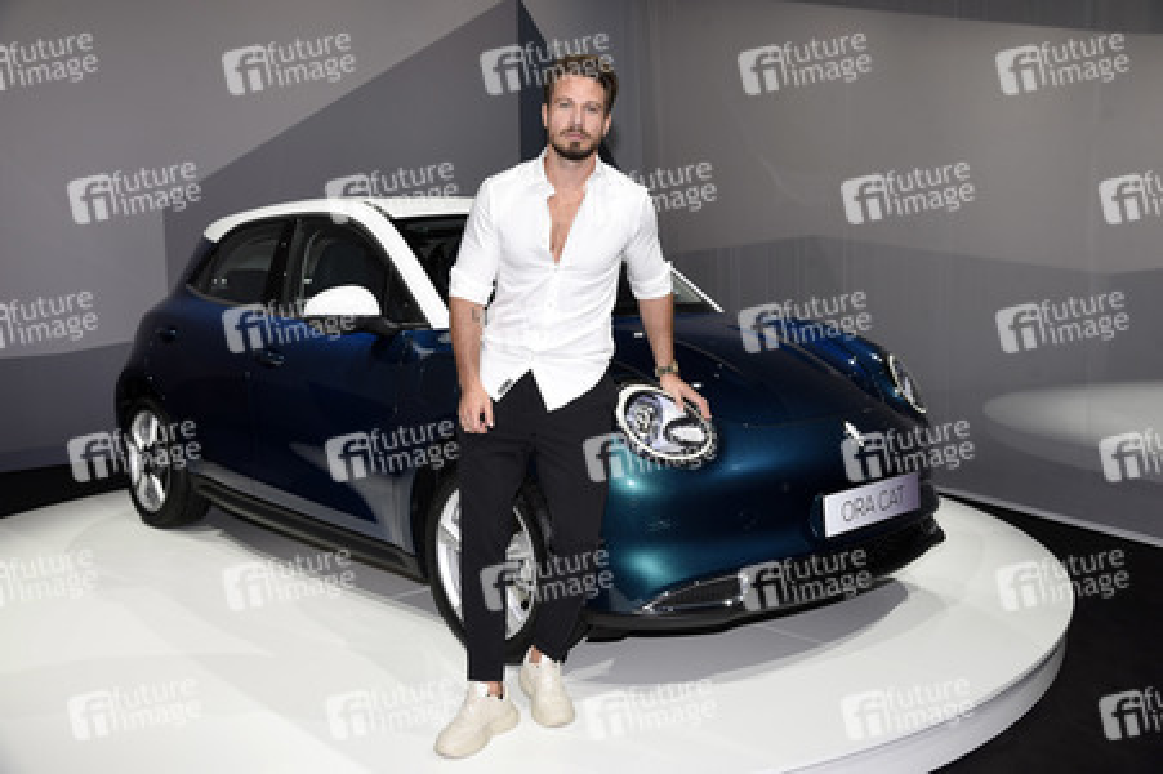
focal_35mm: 34
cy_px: 387
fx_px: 1098
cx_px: 582
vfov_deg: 38.8
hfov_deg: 55.8
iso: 400
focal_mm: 34
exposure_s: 1/125
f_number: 6.3
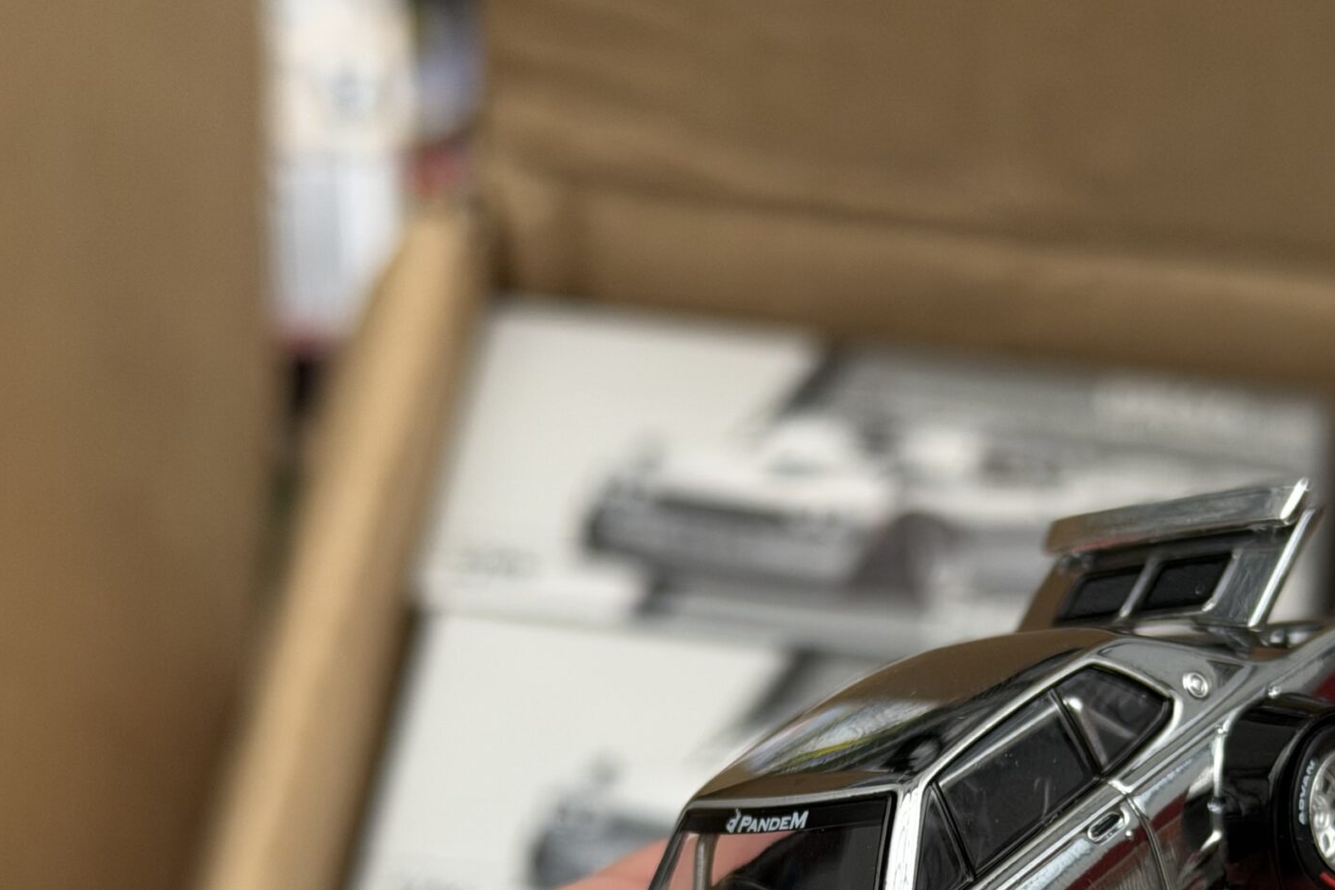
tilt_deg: -53.4
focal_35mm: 91
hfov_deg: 22.3
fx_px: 3374
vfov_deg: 14.7
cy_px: 979
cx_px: 902
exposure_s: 1/356
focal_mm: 6.76
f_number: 1.78
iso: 64
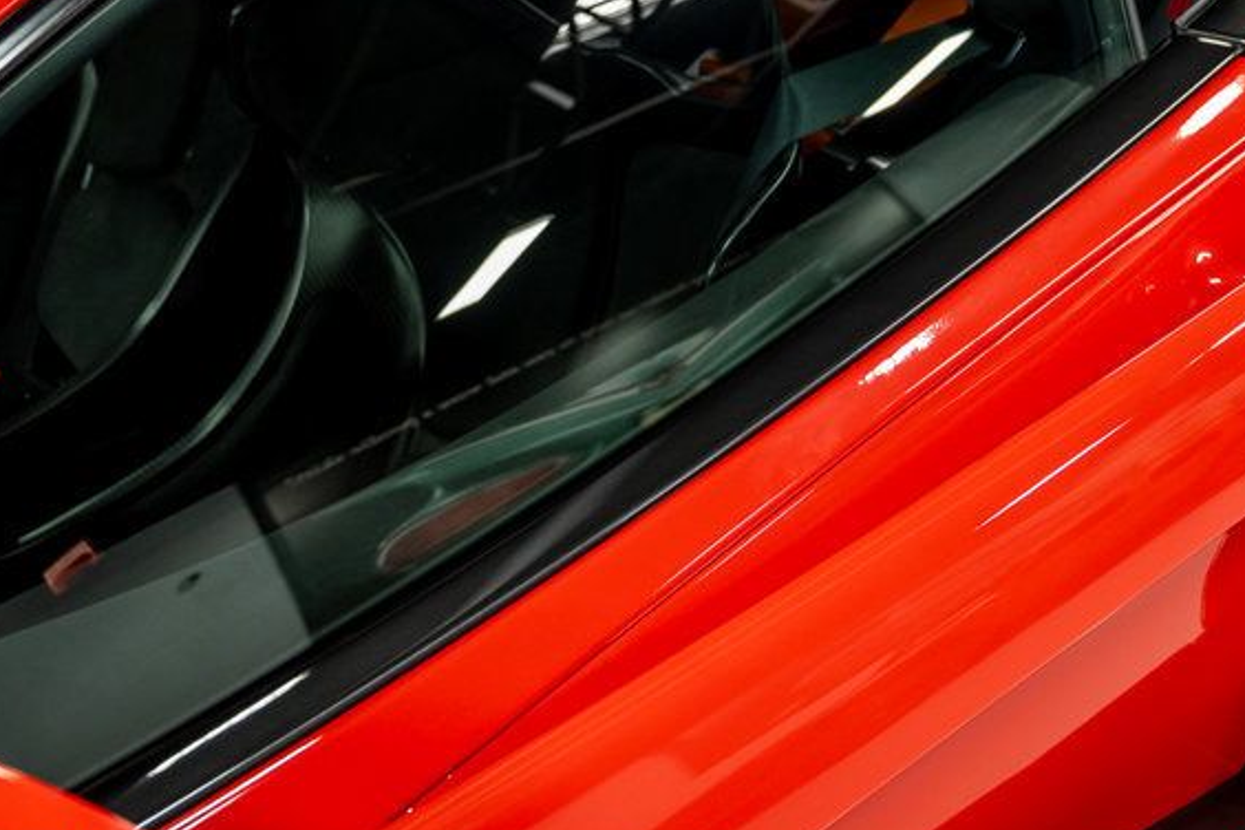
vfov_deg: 22.8
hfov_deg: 33.9
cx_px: 693
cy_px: 198
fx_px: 2040
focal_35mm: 59
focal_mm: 32.5
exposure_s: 1/60
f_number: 5
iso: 800
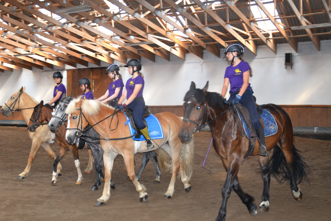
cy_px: 111
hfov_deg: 42.9
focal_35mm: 46
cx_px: 132
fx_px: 419
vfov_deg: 29.5
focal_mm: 25
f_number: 4
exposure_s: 1/60
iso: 1100
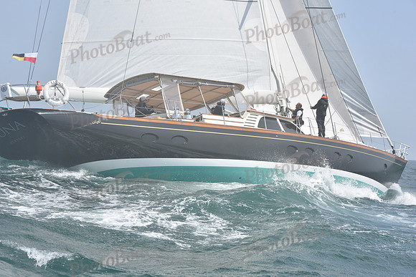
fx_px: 809
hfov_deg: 28.8
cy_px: 138
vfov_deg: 19.5
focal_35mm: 70
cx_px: 208
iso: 320
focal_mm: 70
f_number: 13
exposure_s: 1/800
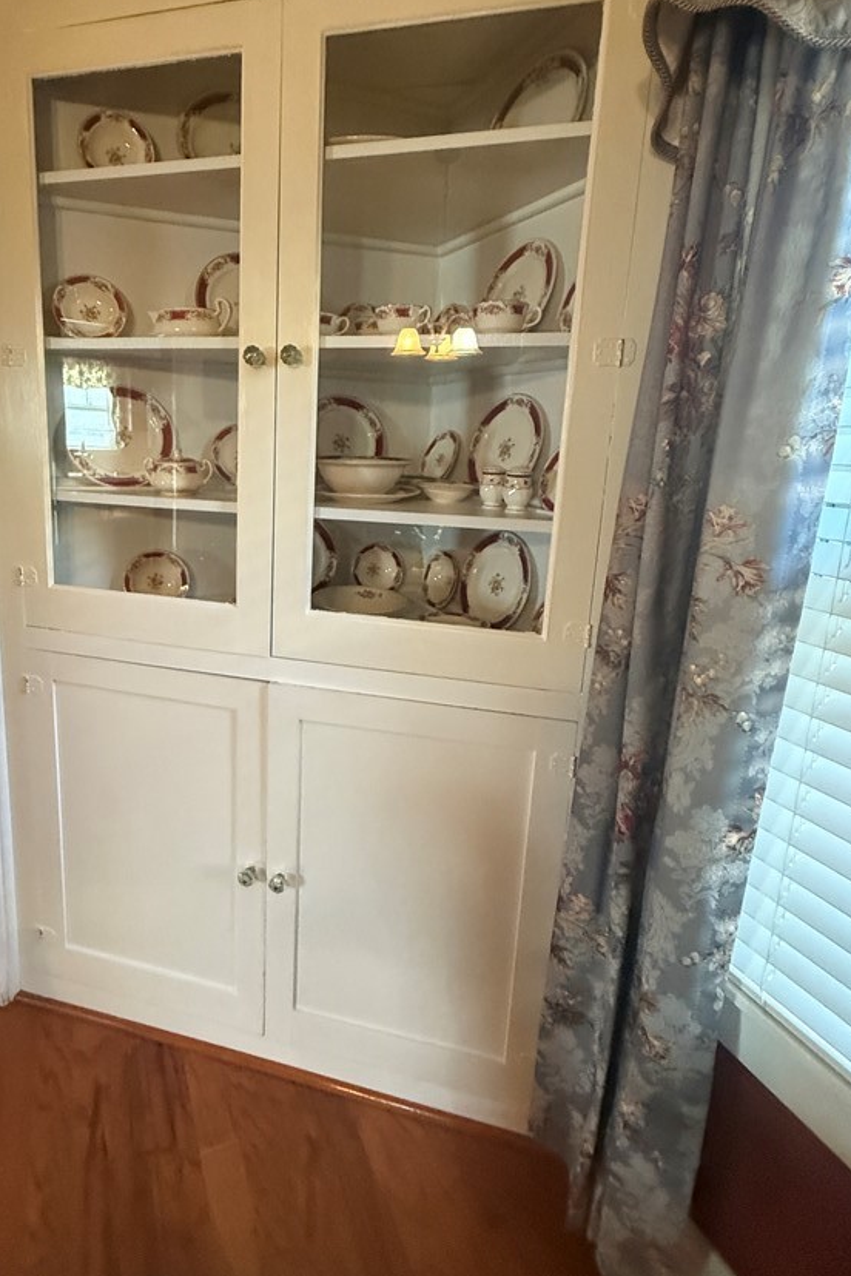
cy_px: 547
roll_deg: -2.1
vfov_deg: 89.4
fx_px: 638
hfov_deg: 66.4
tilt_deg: -10.7
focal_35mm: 18
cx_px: 319
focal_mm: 2.22
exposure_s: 1/60
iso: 640
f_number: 2.2
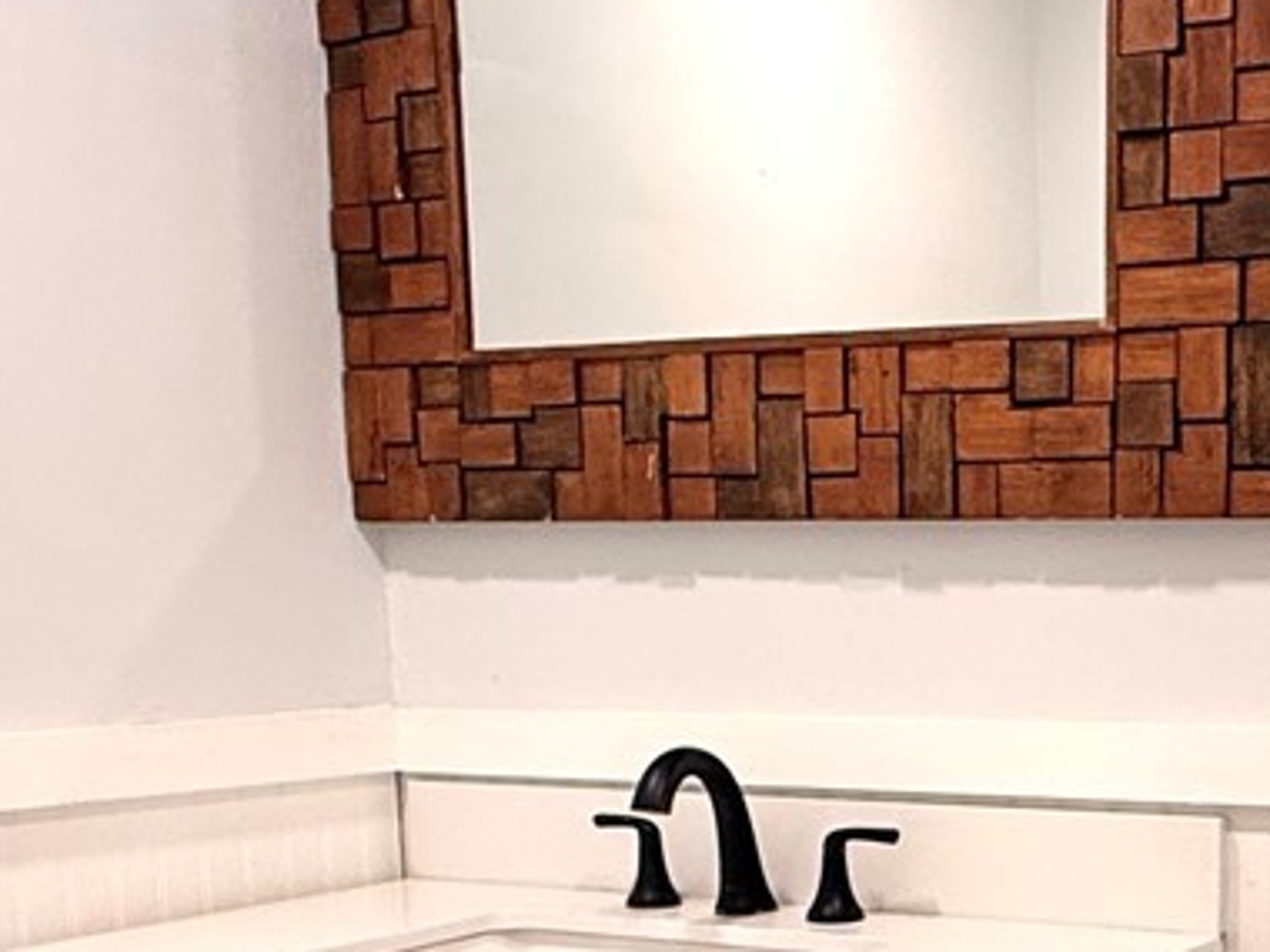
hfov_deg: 31.7
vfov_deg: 23.8
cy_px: 942
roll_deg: +0.5
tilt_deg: -8.3
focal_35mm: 59
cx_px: 1049
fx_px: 2165
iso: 160
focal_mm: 2.22
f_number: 2.2
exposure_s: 1/120
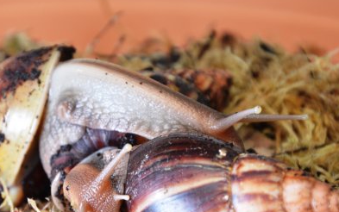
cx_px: 102
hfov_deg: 8.4
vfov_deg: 5.3
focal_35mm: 250
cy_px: 163
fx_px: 2309
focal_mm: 105
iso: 720
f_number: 8
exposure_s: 1/60
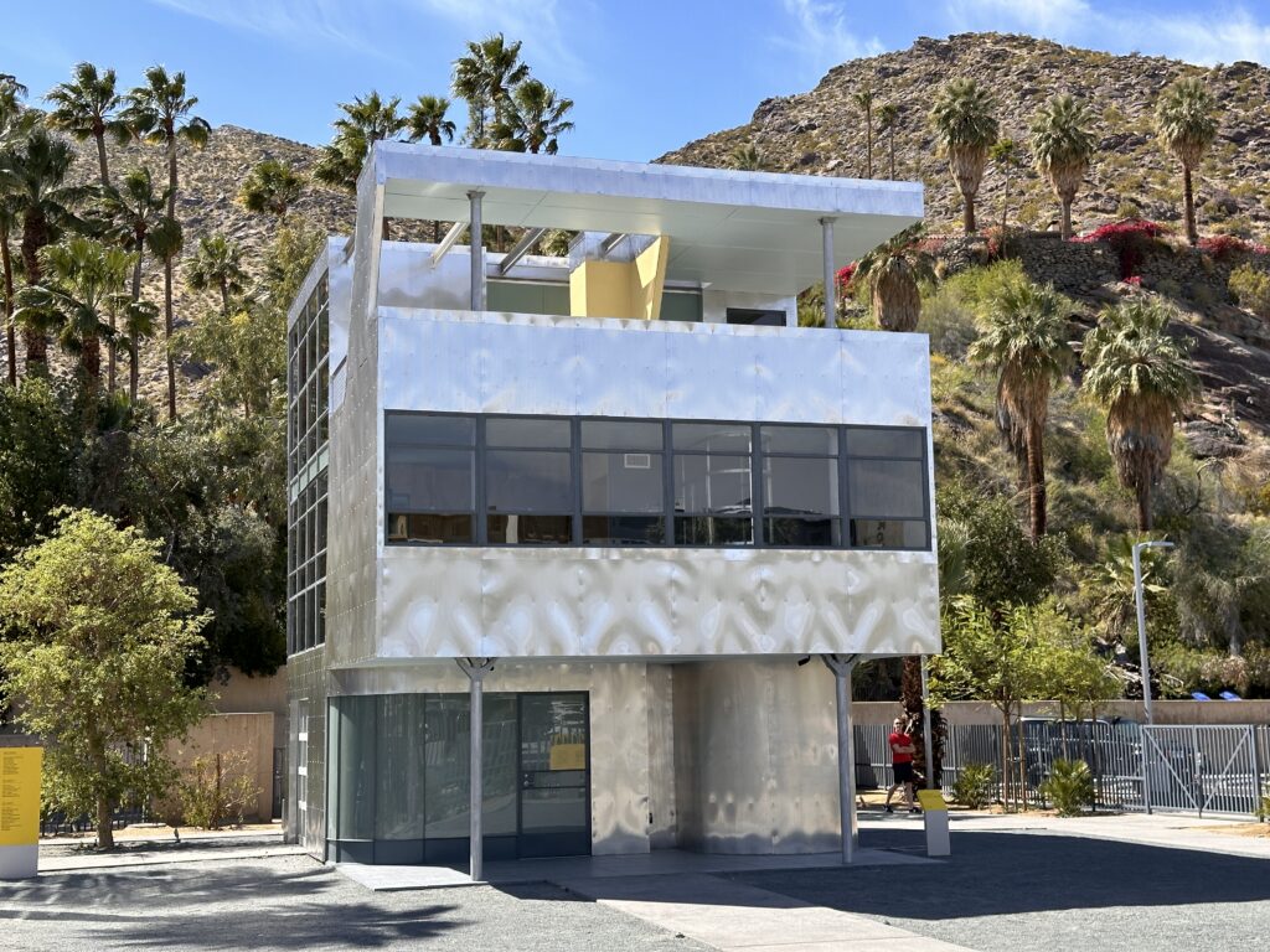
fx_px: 1761
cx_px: 635
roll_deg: +1.2
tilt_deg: +7.0
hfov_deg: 39.7
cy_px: 476
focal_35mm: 48
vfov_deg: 30.3
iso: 64
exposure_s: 1/2732
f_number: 1.78
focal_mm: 6.86
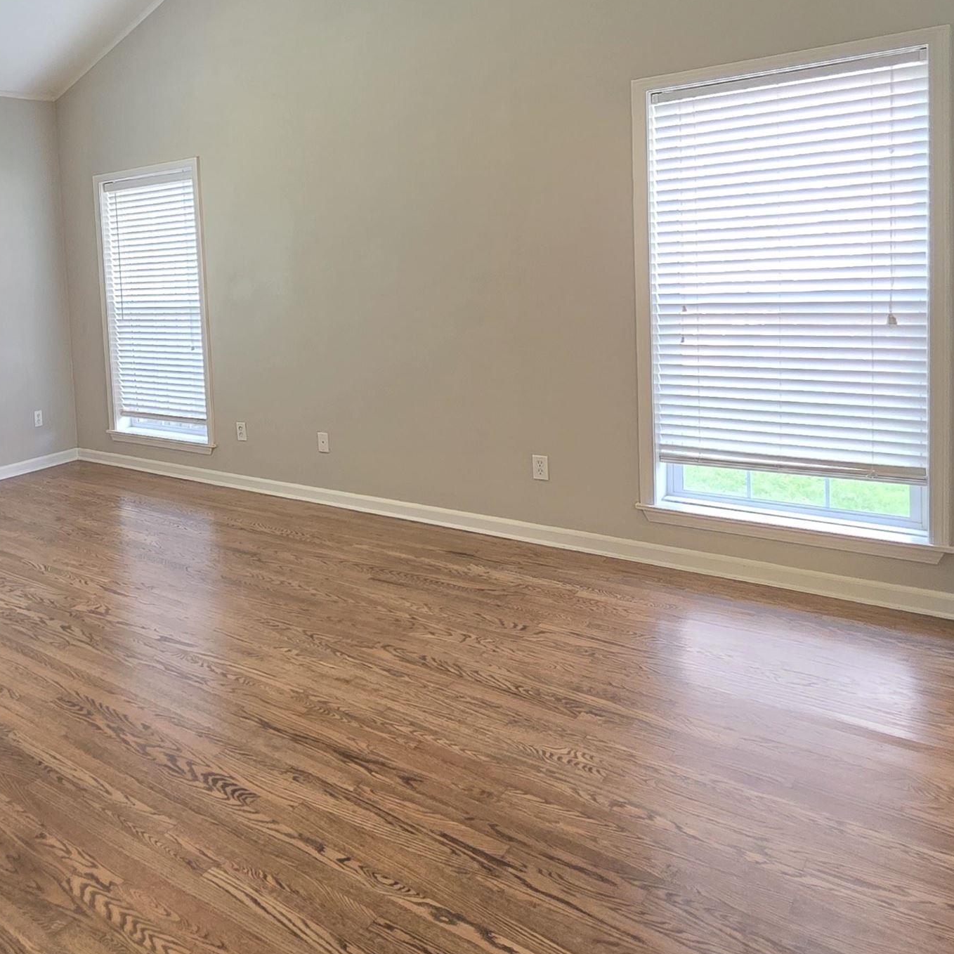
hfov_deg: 54.4
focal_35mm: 26
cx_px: 125
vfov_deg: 59.9
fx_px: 811
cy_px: 339
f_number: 1.9
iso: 400
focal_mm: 2.2
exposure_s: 1/60
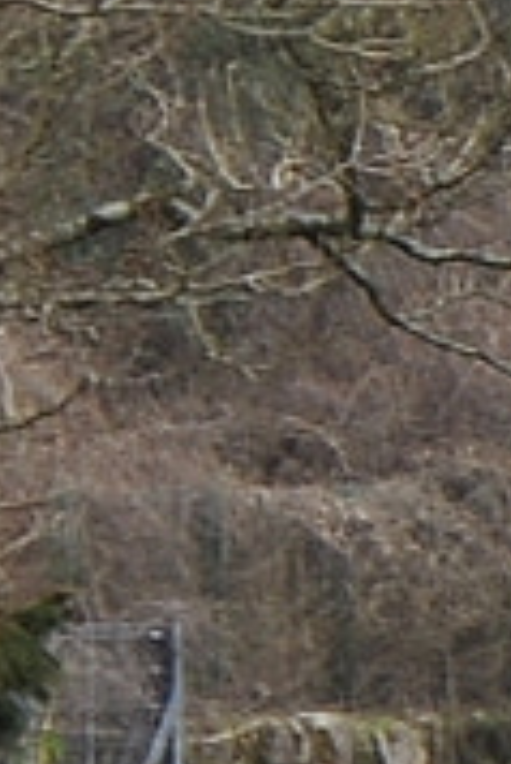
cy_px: 240
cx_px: 3083
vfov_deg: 1.3
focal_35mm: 1583
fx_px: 33637
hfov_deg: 0.9
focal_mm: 92
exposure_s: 1/30
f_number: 8
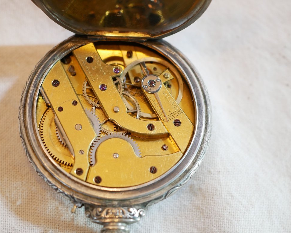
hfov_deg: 26.4
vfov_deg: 21.3
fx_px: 620
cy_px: 120
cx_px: 123
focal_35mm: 72
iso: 800
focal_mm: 30
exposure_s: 1/250
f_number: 3.5
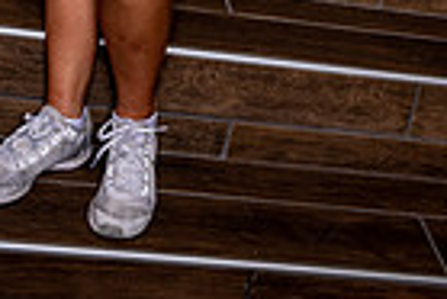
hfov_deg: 19.0
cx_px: 312
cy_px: -363
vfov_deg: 11.2
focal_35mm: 107
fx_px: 1330
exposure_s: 1/200
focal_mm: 33
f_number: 8
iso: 200
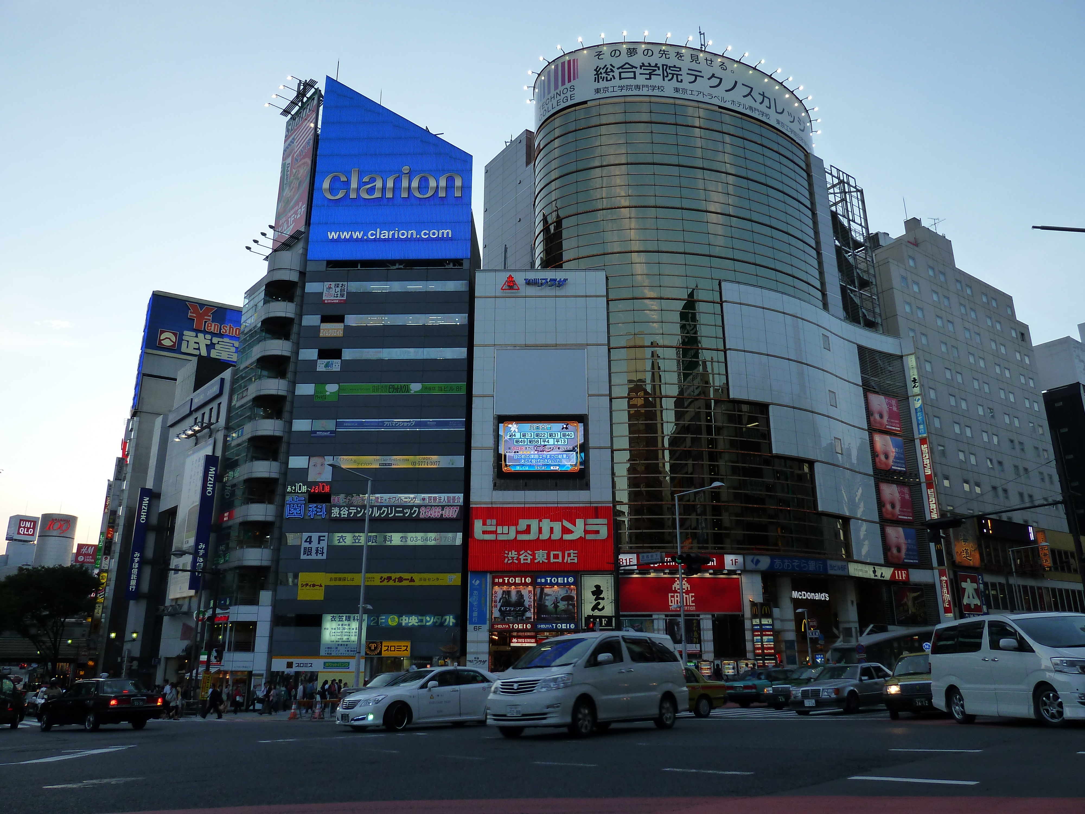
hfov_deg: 69.4
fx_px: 784
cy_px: 407
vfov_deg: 54.9
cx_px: 542
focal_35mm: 25
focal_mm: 4.1
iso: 125
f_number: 4
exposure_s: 1/125
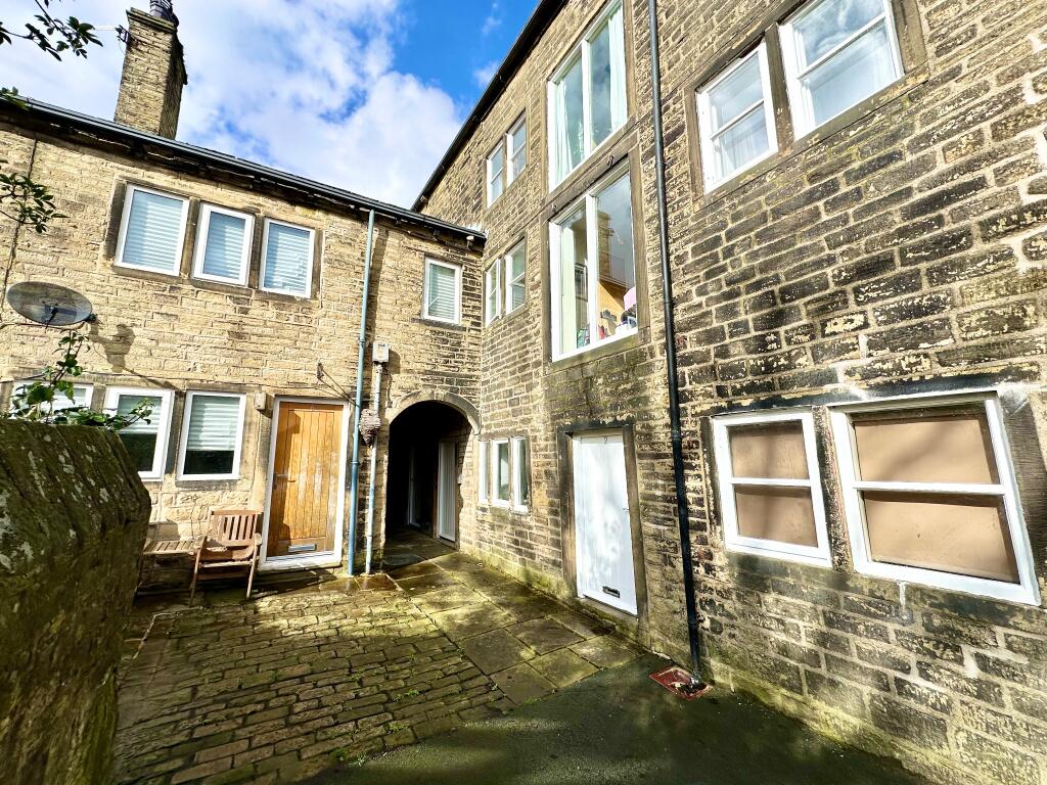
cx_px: 524
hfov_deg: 102.1
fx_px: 423
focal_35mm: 14
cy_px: 392
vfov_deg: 85.7
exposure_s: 1/1435
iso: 50
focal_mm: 2.22
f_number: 2.2
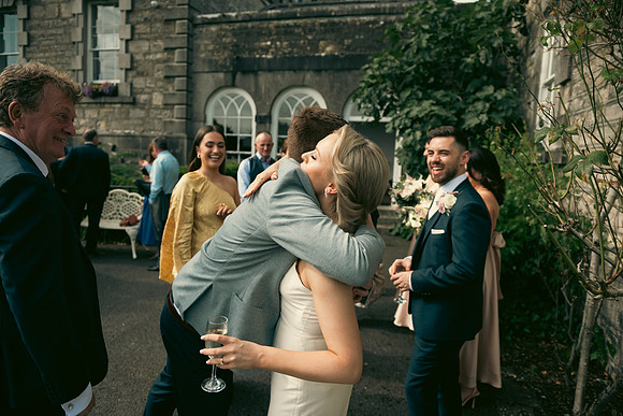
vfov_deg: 53.2
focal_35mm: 24
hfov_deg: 73.7
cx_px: 312
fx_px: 415
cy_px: 208
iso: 125
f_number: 3.5
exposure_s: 1/1600
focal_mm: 24
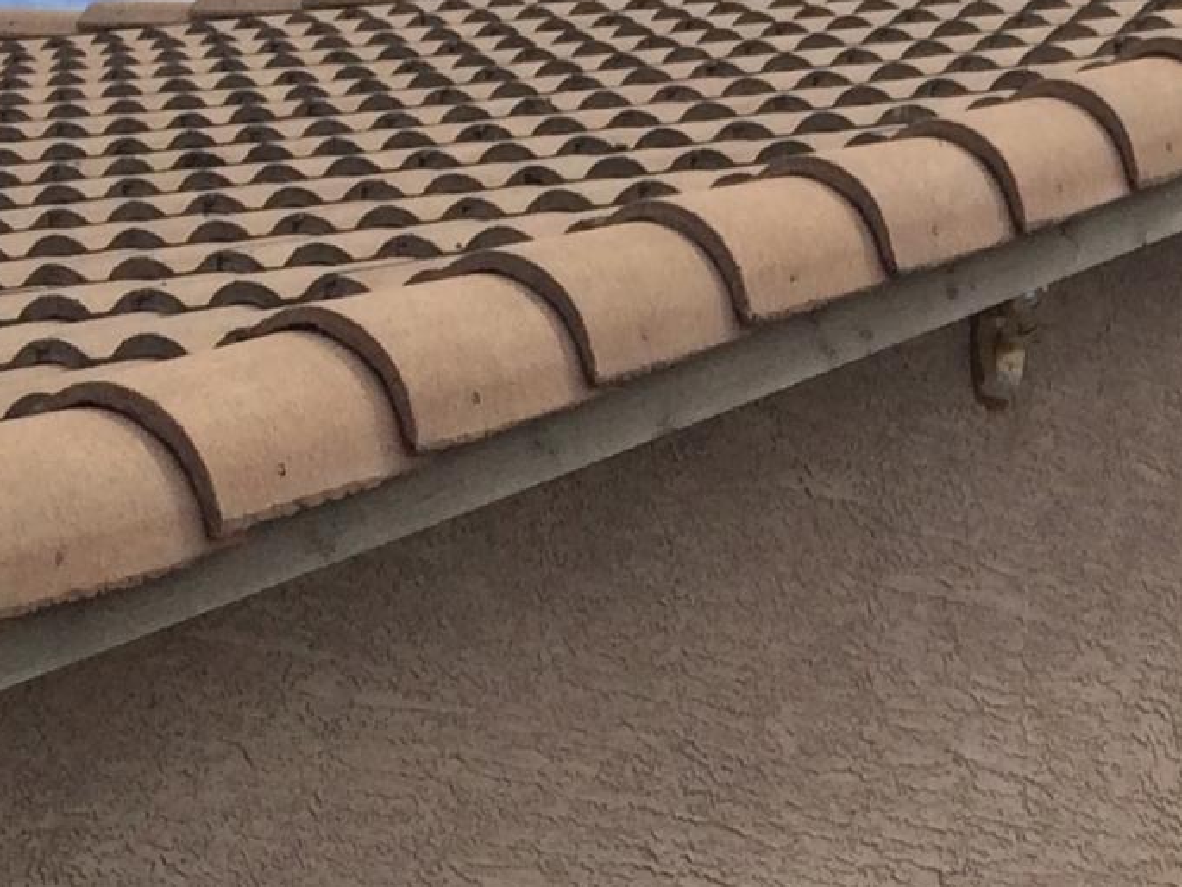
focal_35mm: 127
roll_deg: -0.7
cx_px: 1831
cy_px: 1346
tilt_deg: -2.2
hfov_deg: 14.4
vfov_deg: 11.2
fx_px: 4337
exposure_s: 1/3425
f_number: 2.2
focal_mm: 4.15
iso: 32
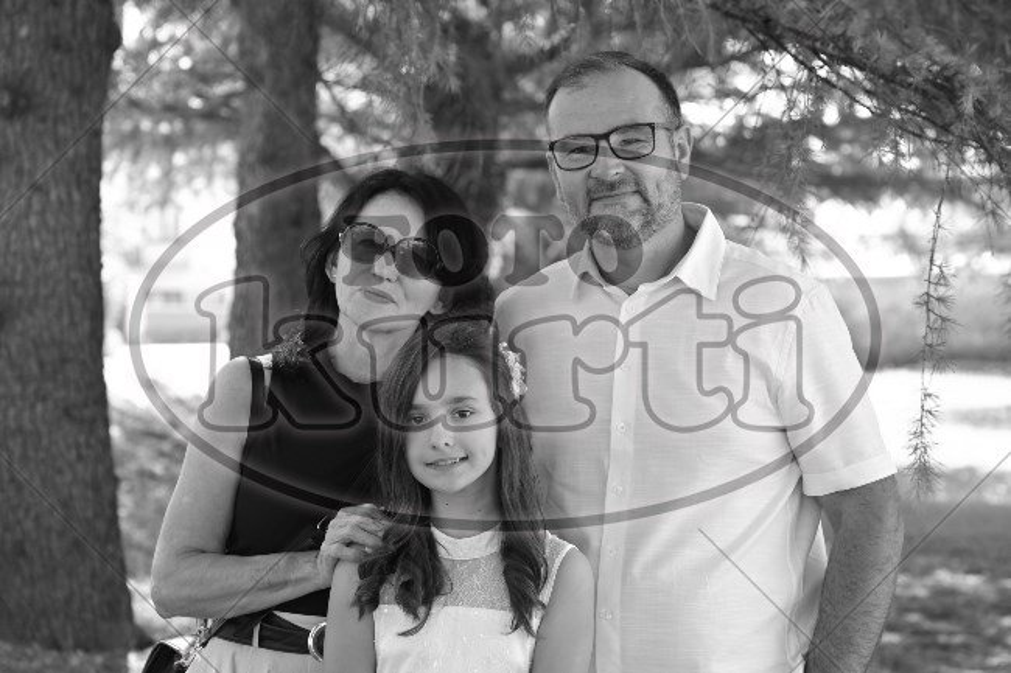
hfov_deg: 21.5
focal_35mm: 95
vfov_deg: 14.4
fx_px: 2667
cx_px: 506
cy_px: 336
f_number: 5.6
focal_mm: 95
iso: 640
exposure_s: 1/160
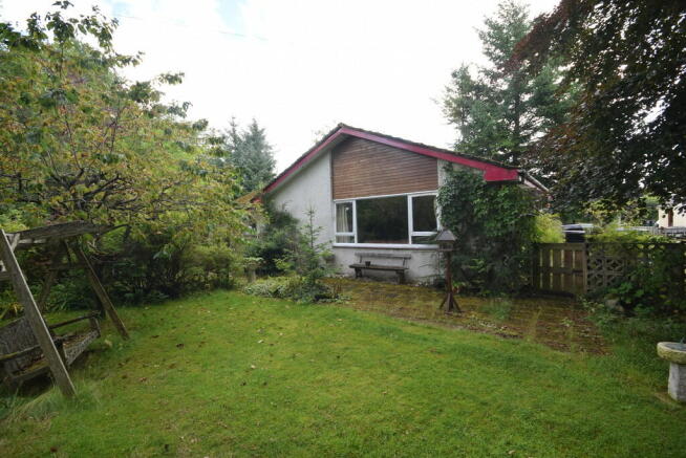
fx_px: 286
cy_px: 229
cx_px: 343
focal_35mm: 15
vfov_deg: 77.4
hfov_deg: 100.4
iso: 400
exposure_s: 1/160
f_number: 6.3
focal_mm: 10
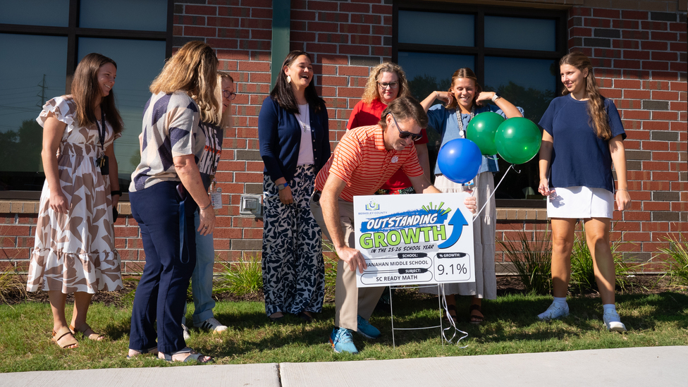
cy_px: 171
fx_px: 602
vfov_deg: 35.6
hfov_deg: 59.5
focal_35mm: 33
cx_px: 340
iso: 500
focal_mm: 30
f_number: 13
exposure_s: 1/500
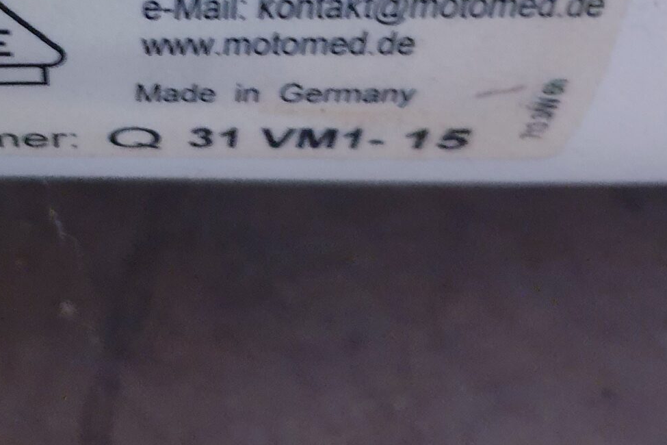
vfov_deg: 18.6
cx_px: 29
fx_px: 1315
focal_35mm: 71
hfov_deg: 27.1
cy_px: -21
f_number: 1.5
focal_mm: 4.3
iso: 320
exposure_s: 1/20
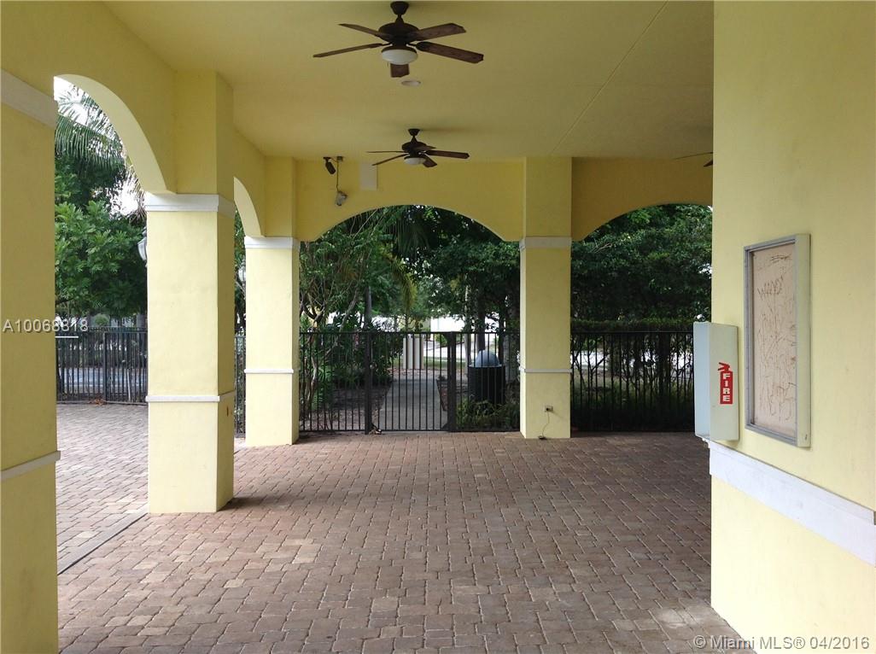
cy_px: 327
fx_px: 884
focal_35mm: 35
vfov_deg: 40.6
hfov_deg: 52.7
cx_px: 438
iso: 50
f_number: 2.4
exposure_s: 1/373
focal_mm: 4.28
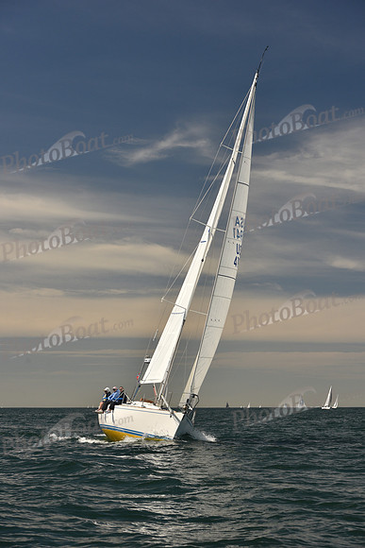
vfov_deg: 28.8
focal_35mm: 70
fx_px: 1064
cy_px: 274
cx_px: 182
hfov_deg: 19.5
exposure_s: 1/640
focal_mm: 70
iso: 250
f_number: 7.1
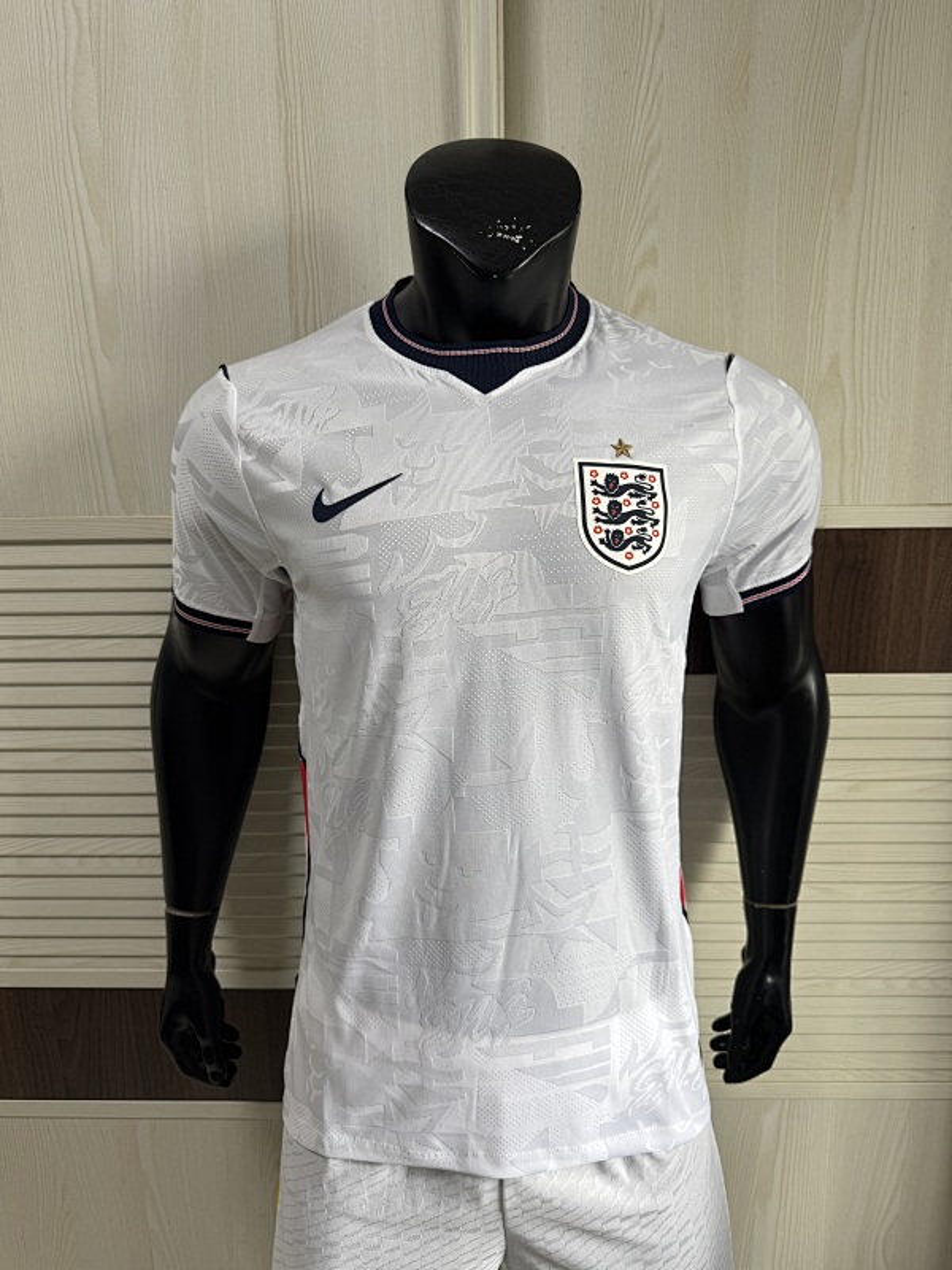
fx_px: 880
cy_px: 635
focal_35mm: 24
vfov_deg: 71.6
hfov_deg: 56.8
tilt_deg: -13.9
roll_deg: +0.9
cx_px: 476
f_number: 1.78
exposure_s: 1/121
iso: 100
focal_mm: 6.76
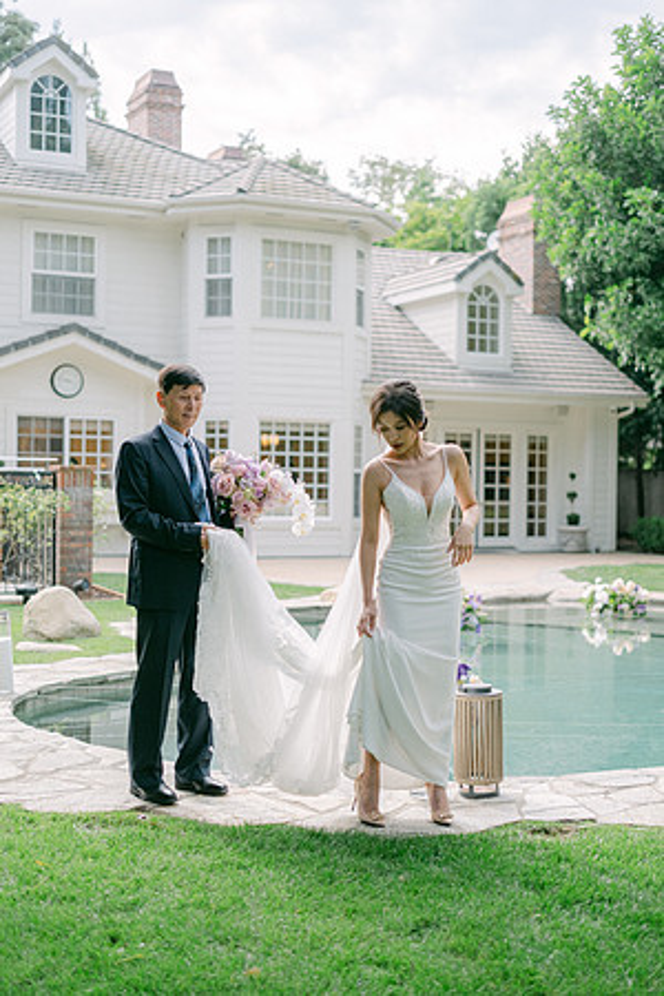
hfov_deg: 27.0
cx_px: 332
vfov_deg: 39.6
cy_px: 498
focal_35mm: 50
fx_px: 1383
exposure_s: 1/2900
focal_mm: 33
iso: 160
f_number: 1.4
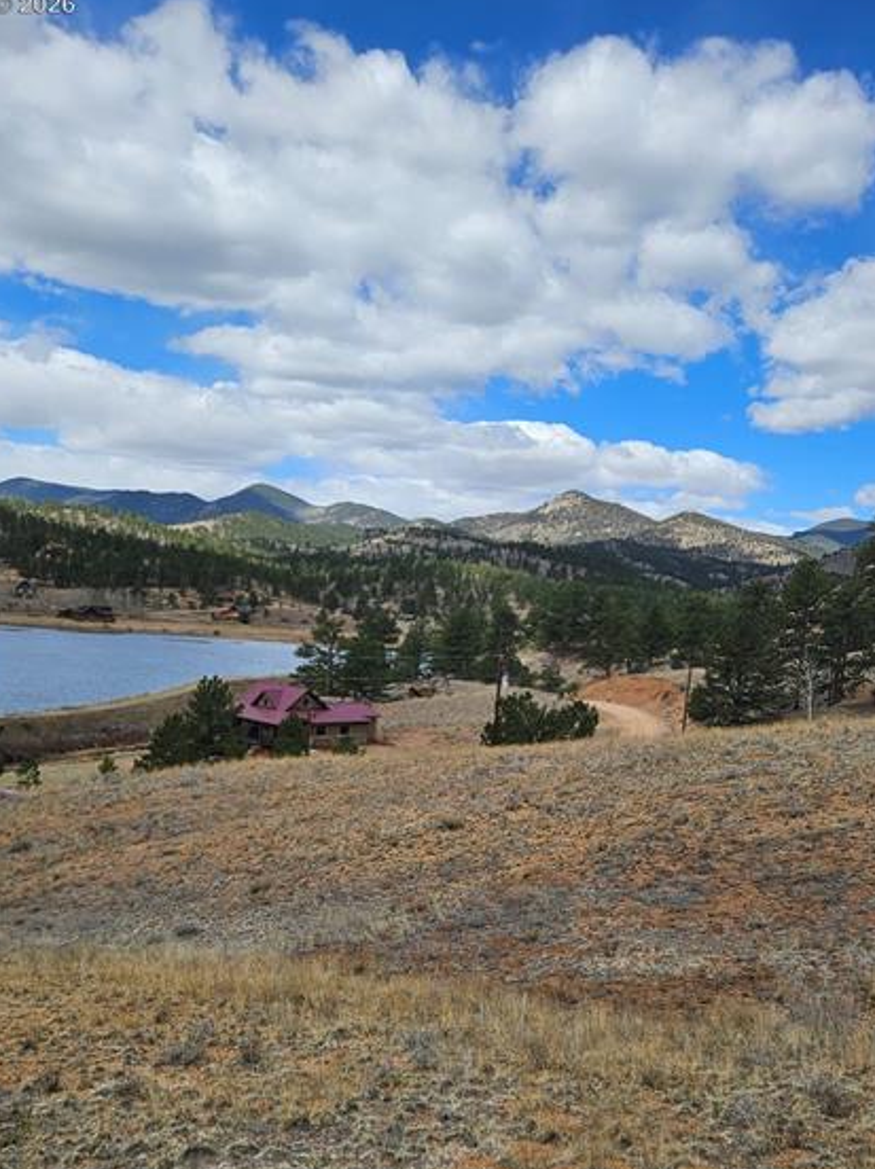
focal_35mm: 32
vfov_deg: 55.9
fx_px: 1080
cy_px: 760
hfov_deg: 44.1
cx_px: 450
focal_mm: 5.4
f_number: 1.8
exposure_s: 1/2169
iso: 25
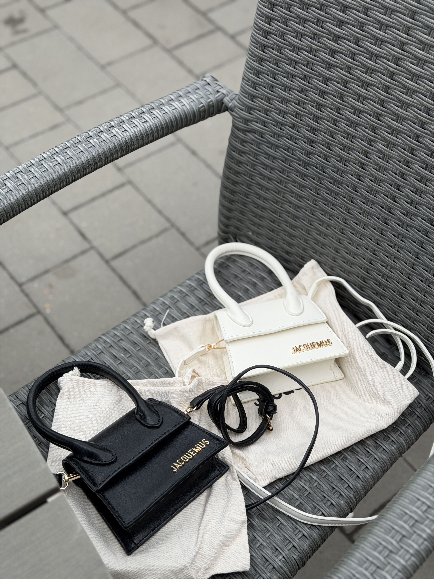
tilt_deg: -51.6
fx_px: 802
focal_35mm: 48
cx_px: 217
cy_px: 290
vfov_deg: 39.7
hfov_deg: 30.3
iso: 64
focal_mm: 6.76
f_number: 1.78
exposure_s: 1/516
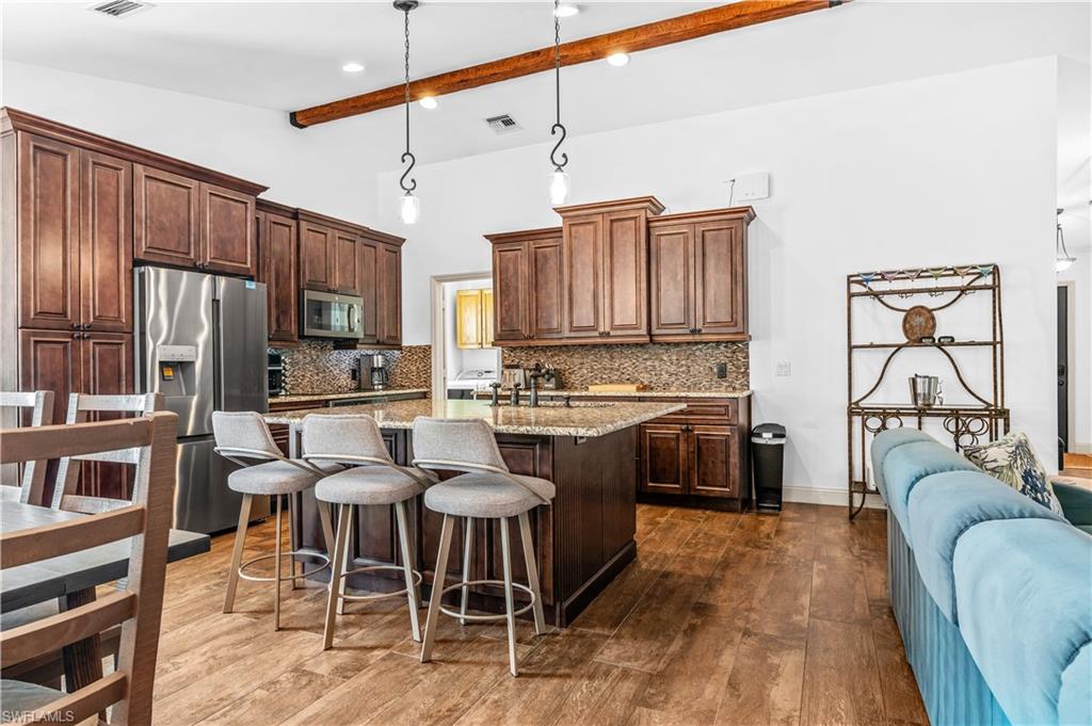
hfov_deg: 81.2
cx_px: 546
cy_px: 363
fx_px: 636
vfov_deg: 59.4
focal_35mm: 21
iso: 320
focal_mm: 21
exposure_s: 1.3
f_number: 10
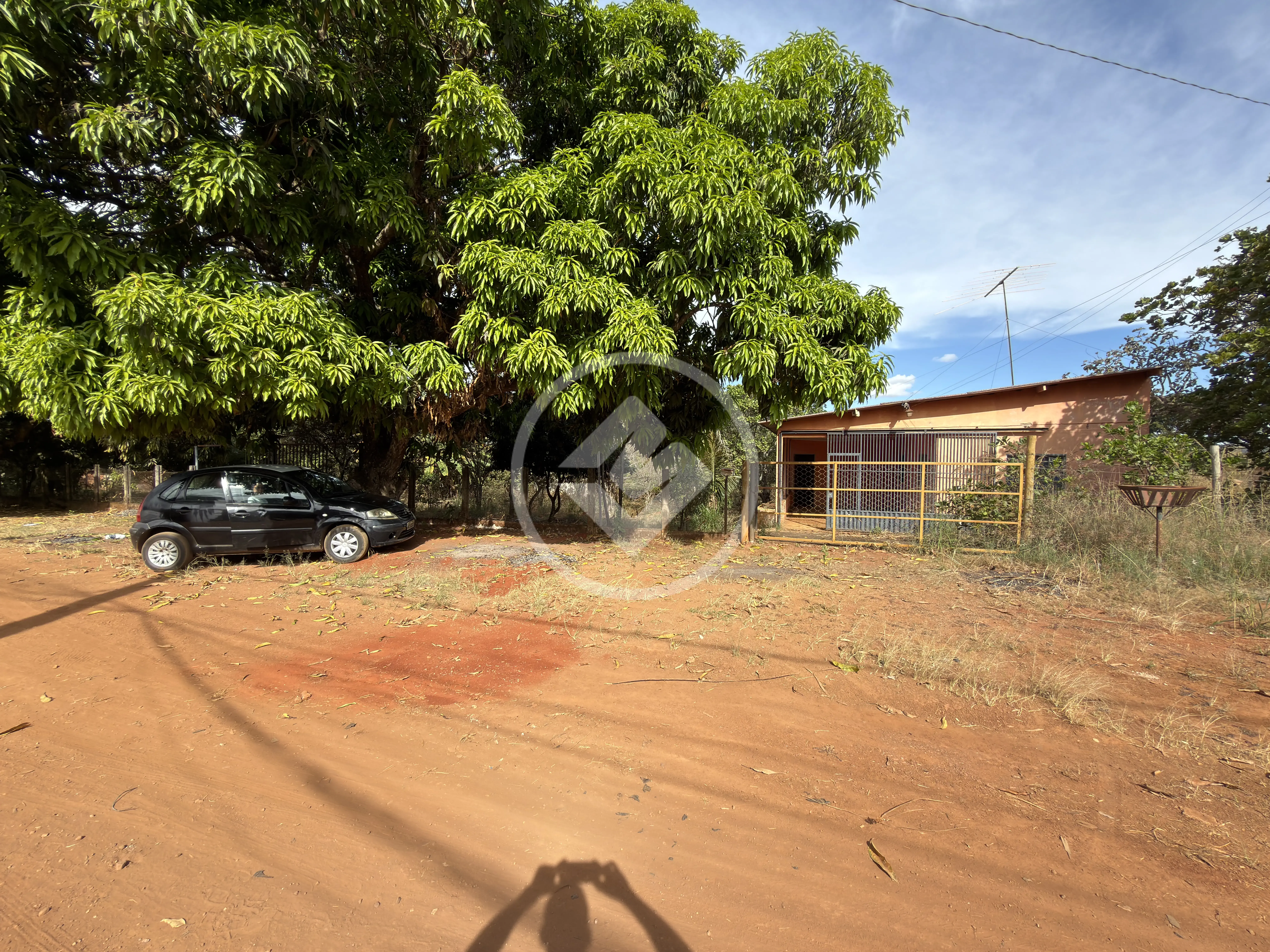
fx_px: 514
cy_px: 476
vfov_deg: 85.7
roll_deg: -0.3
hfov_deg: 102.1
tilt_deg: -2.2
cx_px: 635
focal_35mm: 14
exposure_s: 1/554
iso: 20
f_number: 2.2
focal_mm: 2.22
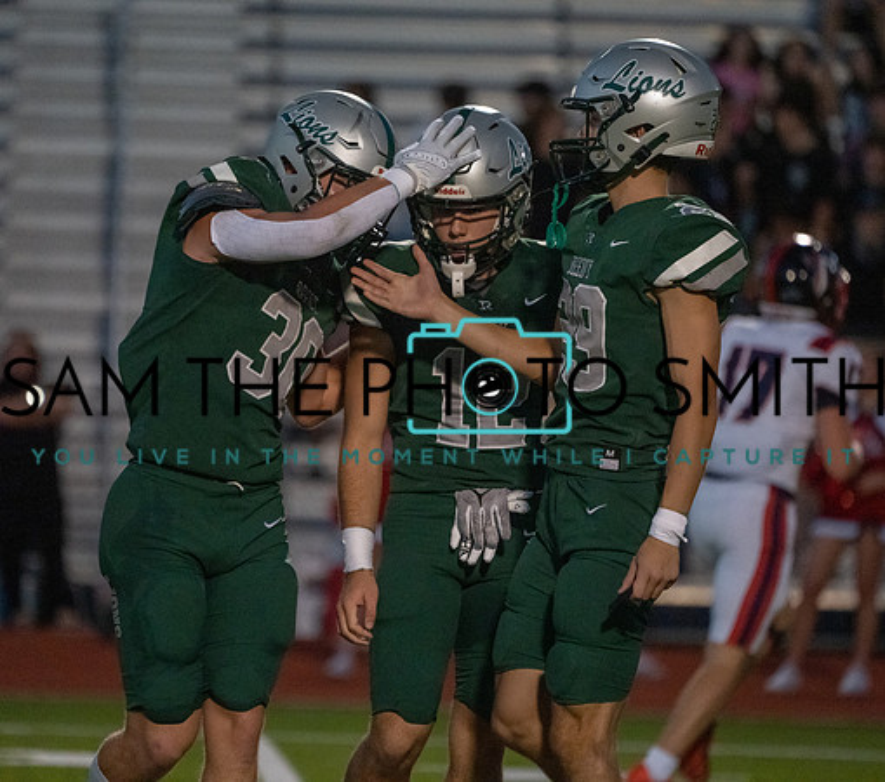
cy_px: 389
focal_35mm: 469
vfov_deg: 3.5
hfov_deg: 4.0
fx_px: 12800
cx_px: 408
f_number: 5.6
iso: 12800
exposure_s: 1/1250
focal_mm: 391
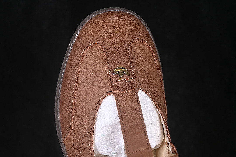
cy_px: 78
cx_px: 118
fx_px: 492
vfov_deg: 18.2
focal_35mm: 75
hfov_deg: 27.0
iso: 160
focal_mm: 50
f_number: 6.3
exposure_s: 1/60
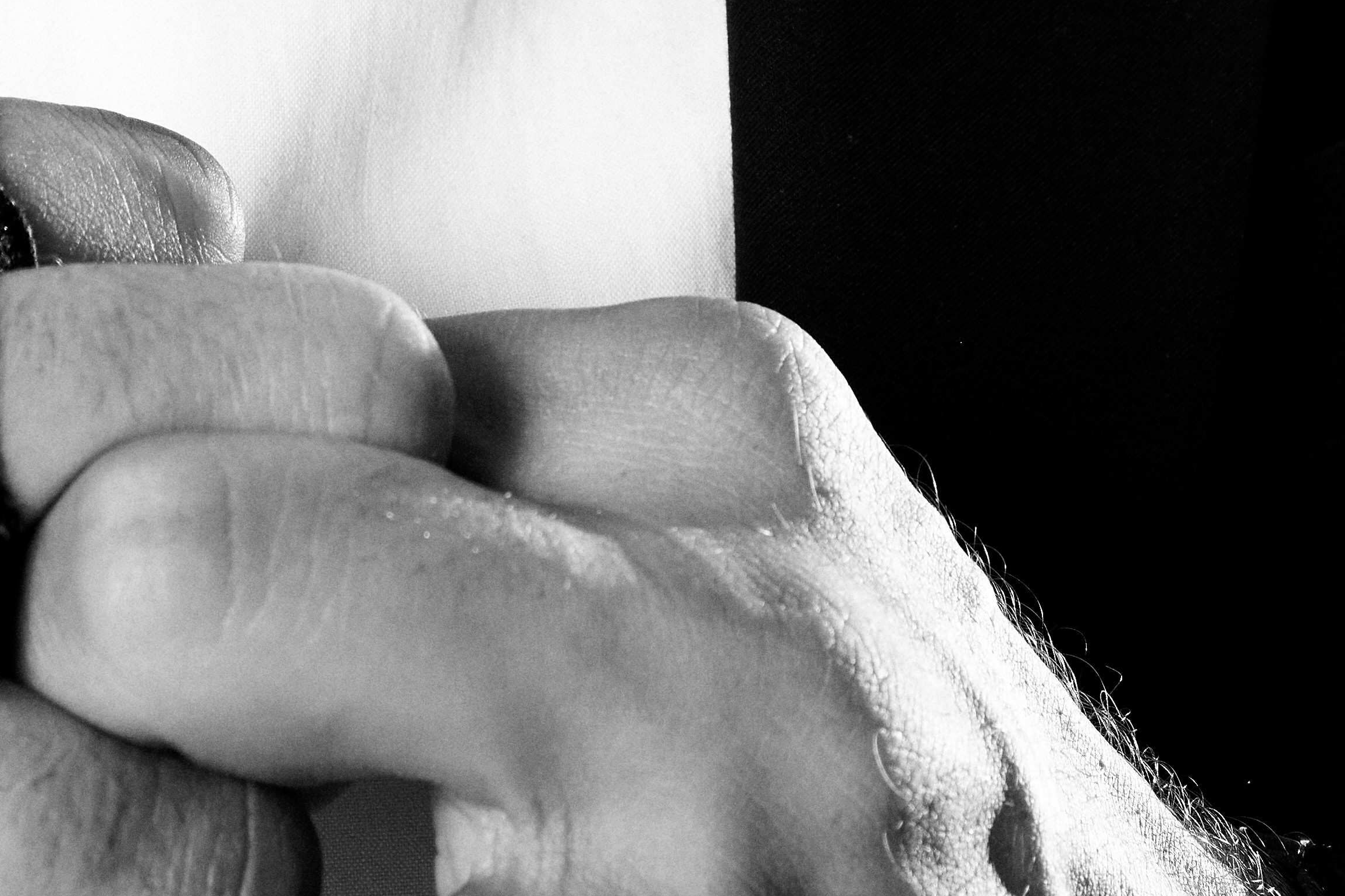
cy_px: -77
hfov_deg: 11.8
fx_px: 6425
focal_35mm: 172
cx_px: 27
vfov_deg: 7.9
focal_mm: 50
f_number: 11
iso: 200
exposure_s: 1/160
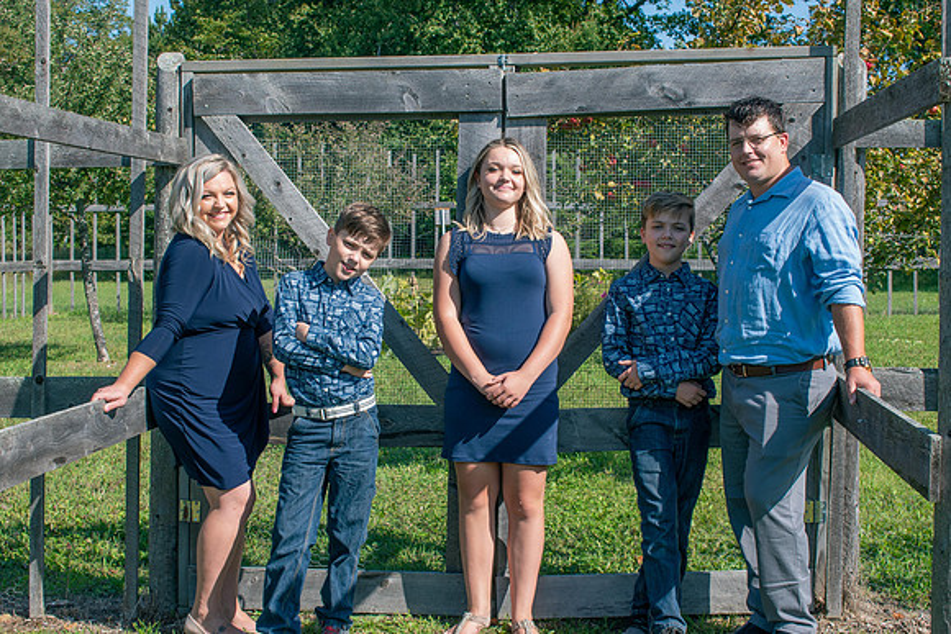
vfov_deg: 25.1
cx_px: 476
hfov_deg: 36.9
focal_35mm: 54
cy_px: 317
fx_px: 1427
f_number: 9
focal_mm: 36
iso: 200
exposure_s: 1/320
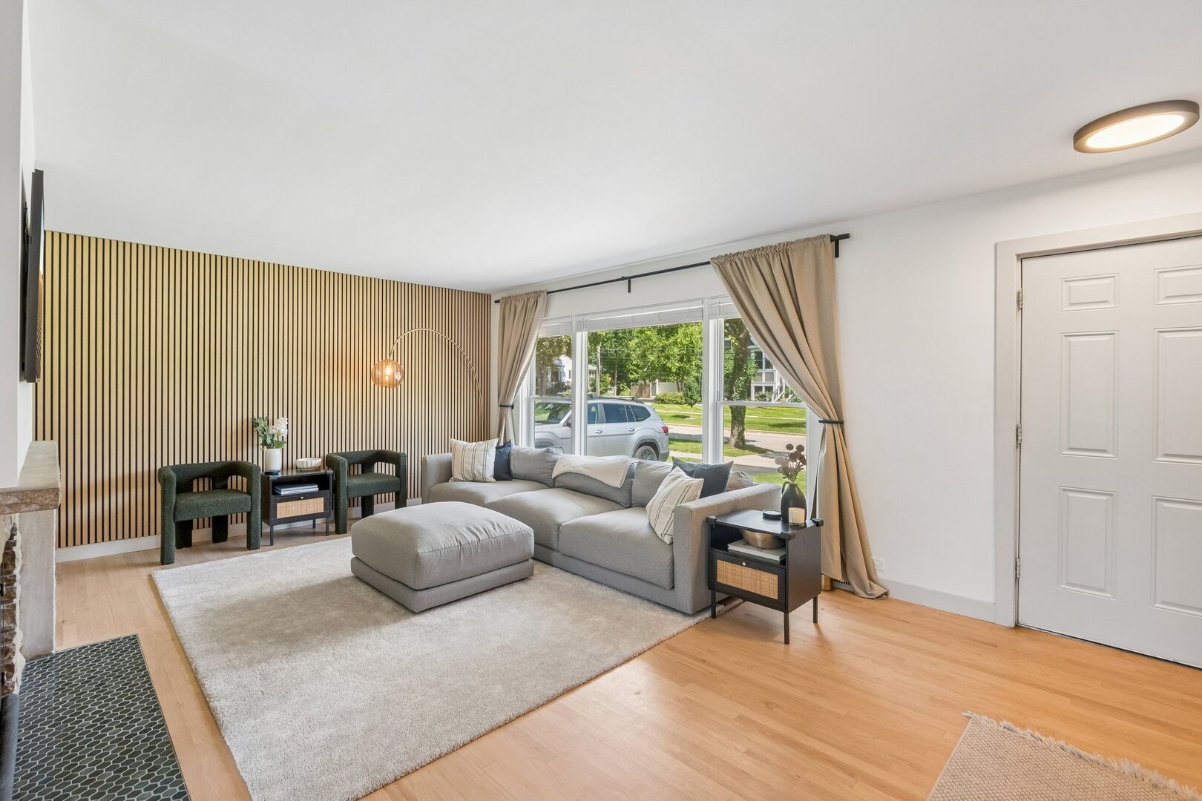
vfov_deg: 73.7
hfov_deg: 96.7
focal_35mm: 16
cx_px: 601
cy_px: 400
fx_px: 534
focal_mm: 16
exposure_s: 1/40
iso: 400
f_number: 13
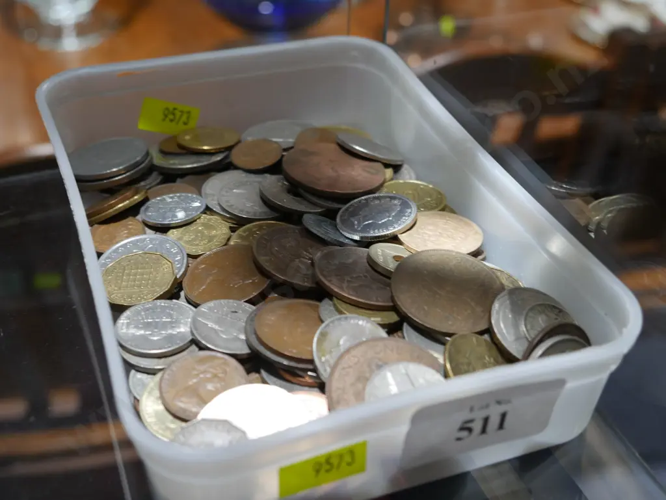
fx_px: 962
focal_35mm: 50
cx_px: 333
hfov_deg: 38.2
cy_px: 250
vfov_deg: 29.1
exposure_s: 1/60
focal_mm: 25
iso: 400
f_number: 5.3
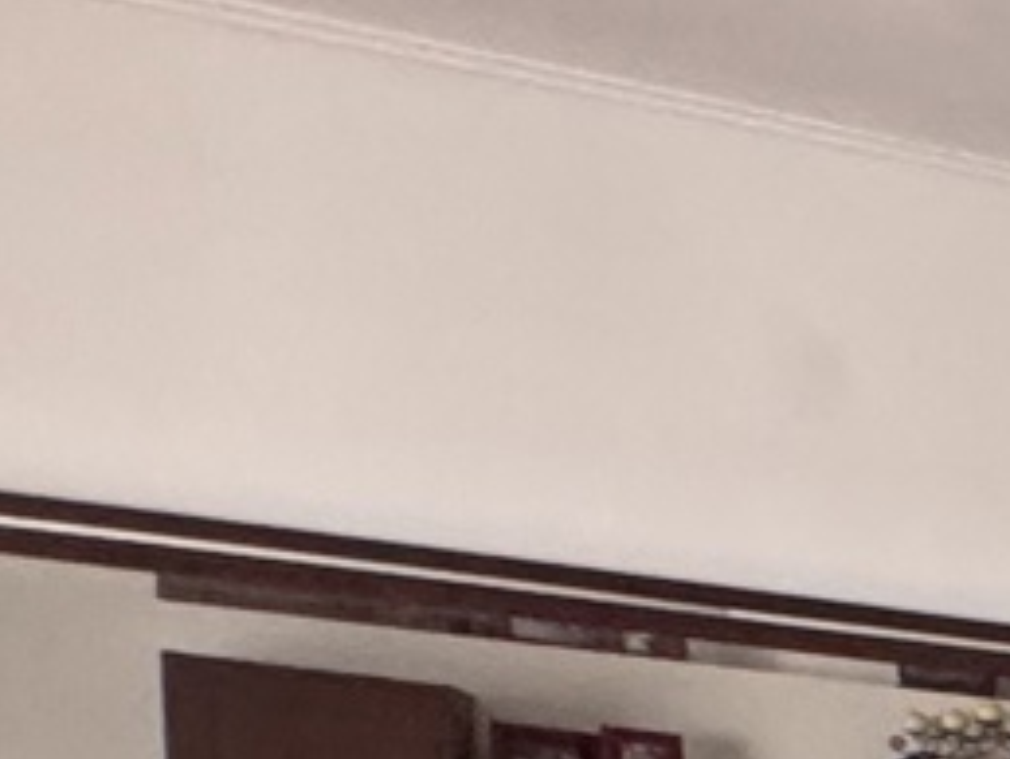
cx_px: 3003
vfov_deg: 12.8
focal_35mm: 104
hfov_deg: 11.4
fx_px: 3037
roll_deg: -4.2
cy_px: 1424
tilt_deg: -4.3
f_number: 2.2
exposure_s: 1/100
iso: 320
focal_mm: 2.22
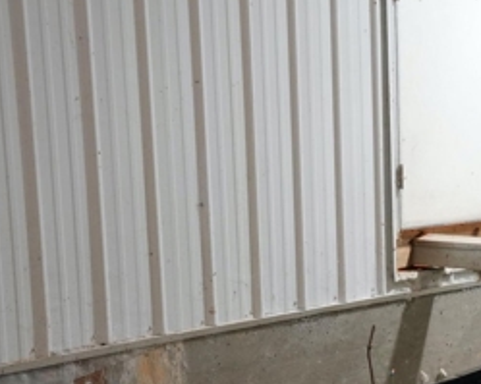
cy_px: 311
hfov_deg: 19.1
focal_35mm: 95
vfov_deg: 16.1
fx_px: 1352
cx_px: 570
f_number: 5
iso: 3200
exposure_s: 1/40
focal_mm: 42
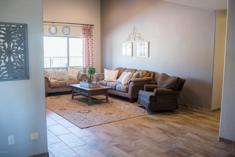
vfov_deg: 37.9
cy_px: 78
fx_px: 229
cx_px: 118
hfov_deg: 54.4
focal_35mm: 35
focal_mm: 35
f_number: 3.2
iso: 800
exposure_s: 1/100
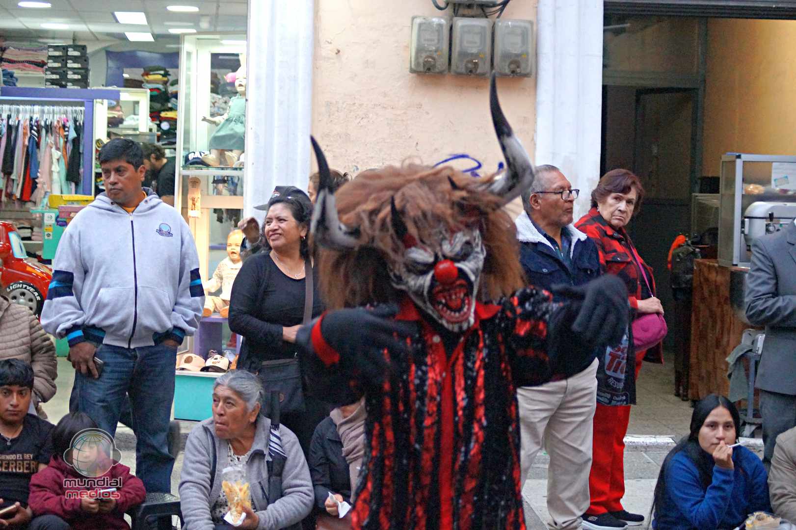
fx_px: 1823
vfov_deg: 16.5
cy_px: 265
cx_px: 398
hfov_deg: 24.6
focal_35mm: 82
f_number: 4
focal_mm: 55
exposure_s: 1/125
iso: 3200
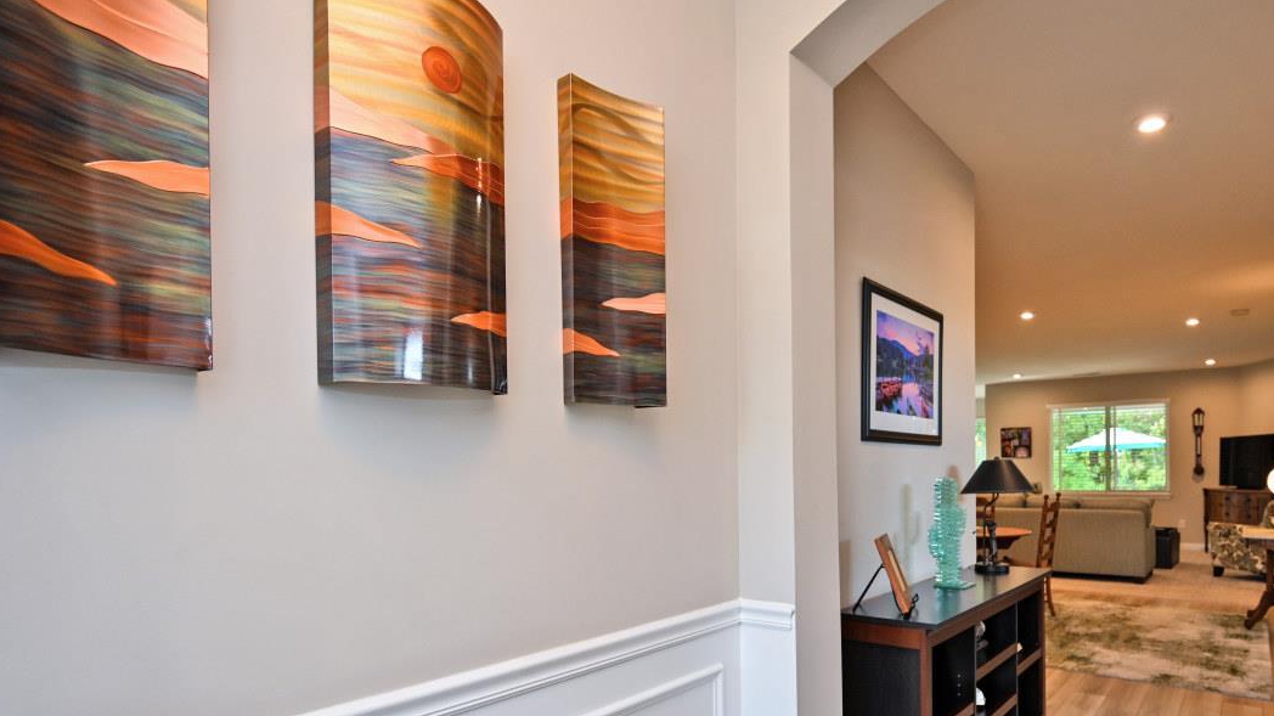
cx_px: 779
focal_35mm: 21
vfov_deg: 52.7
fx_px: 709
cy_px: 469
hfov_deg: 82.6
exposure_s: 1/60
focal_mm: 14
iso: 320
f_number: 4
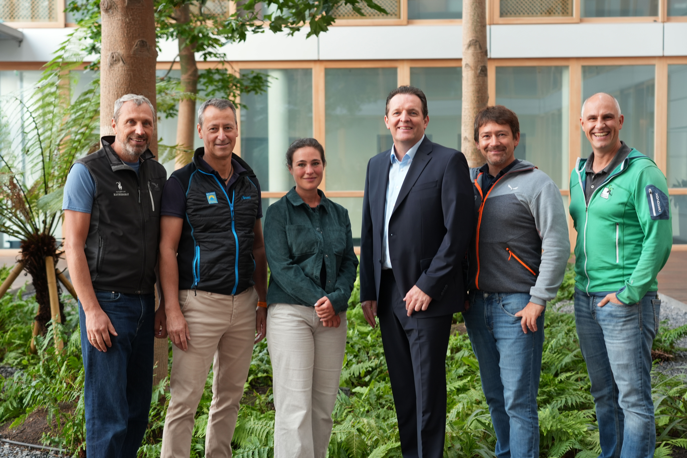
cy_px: 229
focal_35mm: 60
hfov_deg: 33.4
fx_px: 1145
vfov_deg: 22.6
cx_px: 344
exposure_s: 1/60
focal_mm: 60
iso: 500
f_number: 4
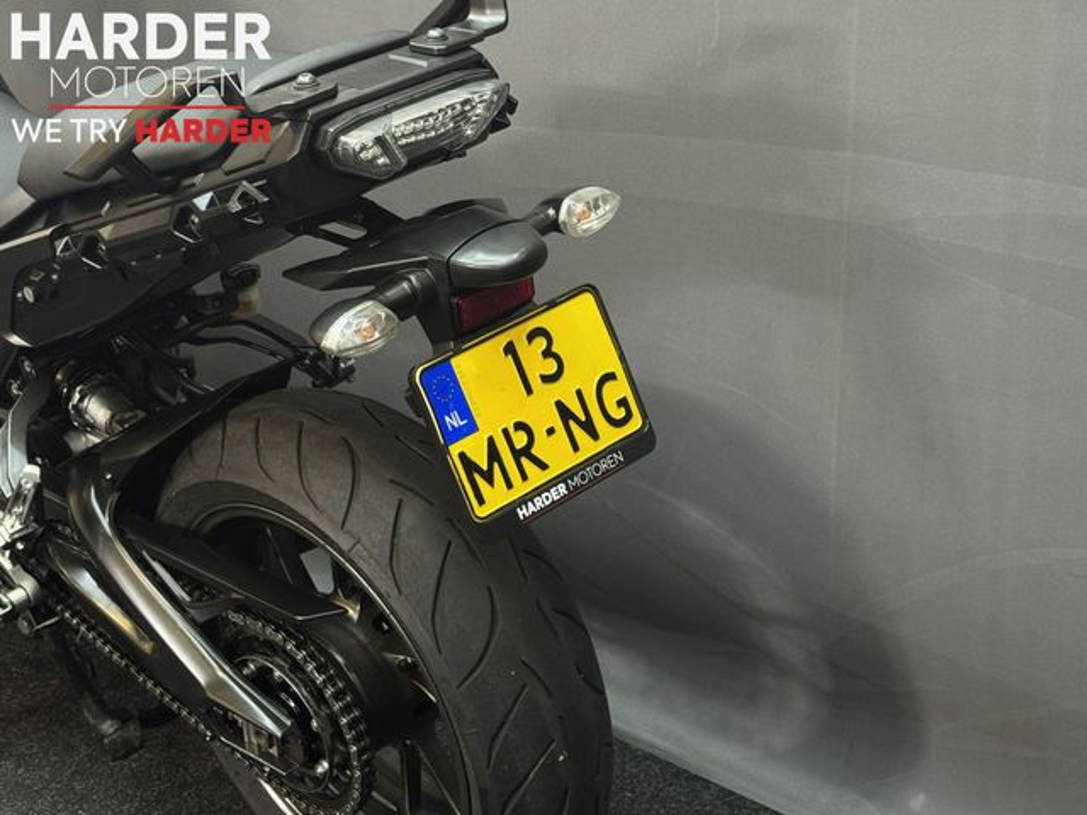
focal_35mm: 48
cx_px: 544
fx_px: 1507
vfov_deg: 30.3
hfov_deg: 39.7
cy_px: 408
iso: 160
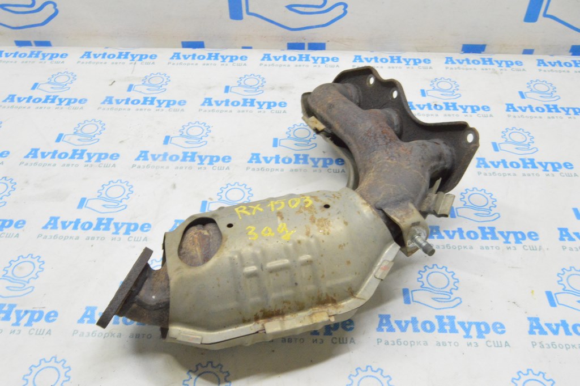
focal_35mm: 34
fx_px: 555
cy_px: 193
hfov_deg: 55.1
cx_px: 290
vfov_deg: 38.3
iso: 6400
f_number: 20
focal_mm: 23
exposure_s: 1/15
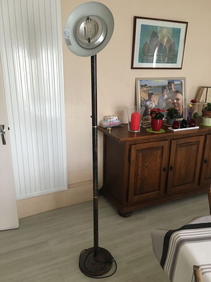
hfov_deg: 48.2
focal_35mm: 29
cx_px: 106
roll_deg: -1.3
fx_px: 236
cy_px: 141
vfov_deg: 61.7
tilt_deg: -15.6
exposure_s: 1/33
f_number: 2.2
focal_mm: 4.15
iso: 160
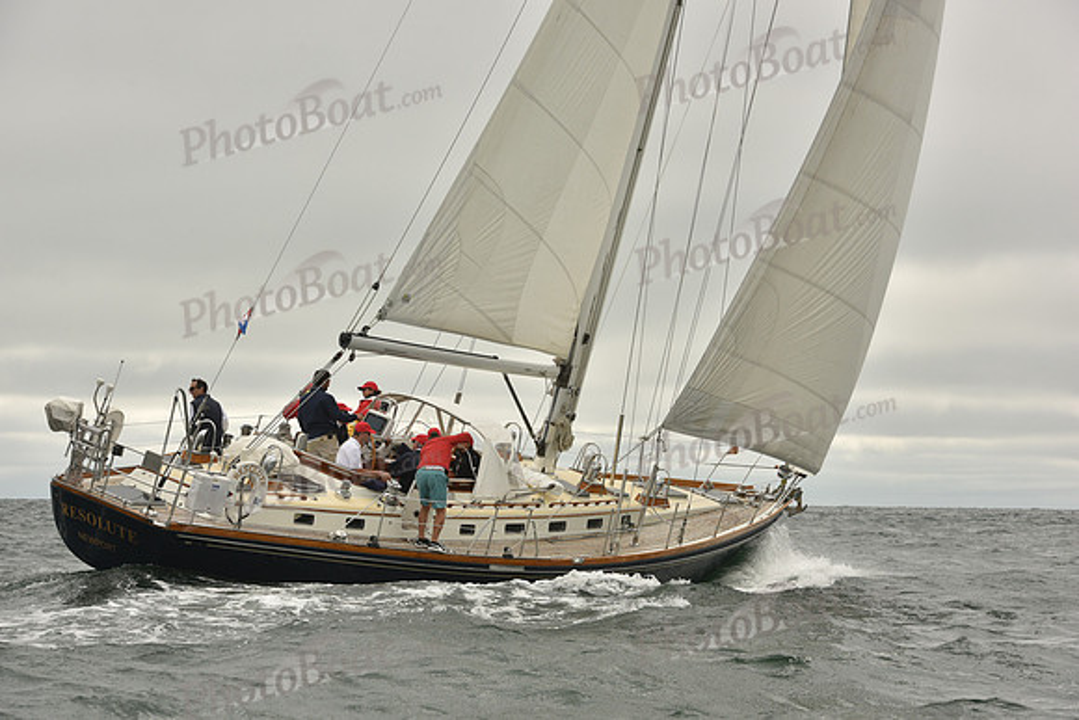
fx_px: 3298
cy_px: 360
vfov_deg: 12.5
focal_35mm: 110
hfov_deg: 18.6
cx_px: 540
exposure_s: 1/800
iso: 320
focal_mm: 110
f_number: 9
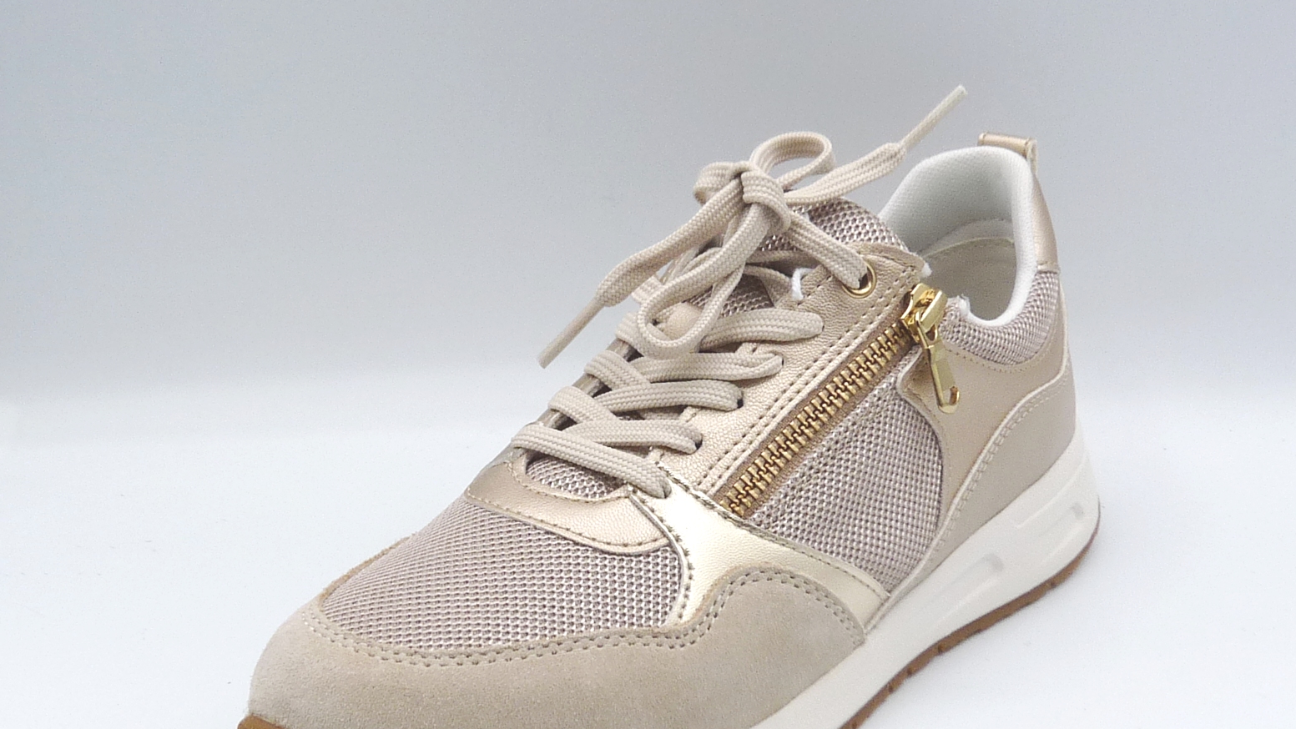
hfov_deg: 37.8
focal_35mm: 55
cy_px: 456
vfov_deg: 21.8
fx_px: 1890
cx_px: 658
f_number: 5
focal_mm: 4.8
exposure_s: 1/250
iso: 100
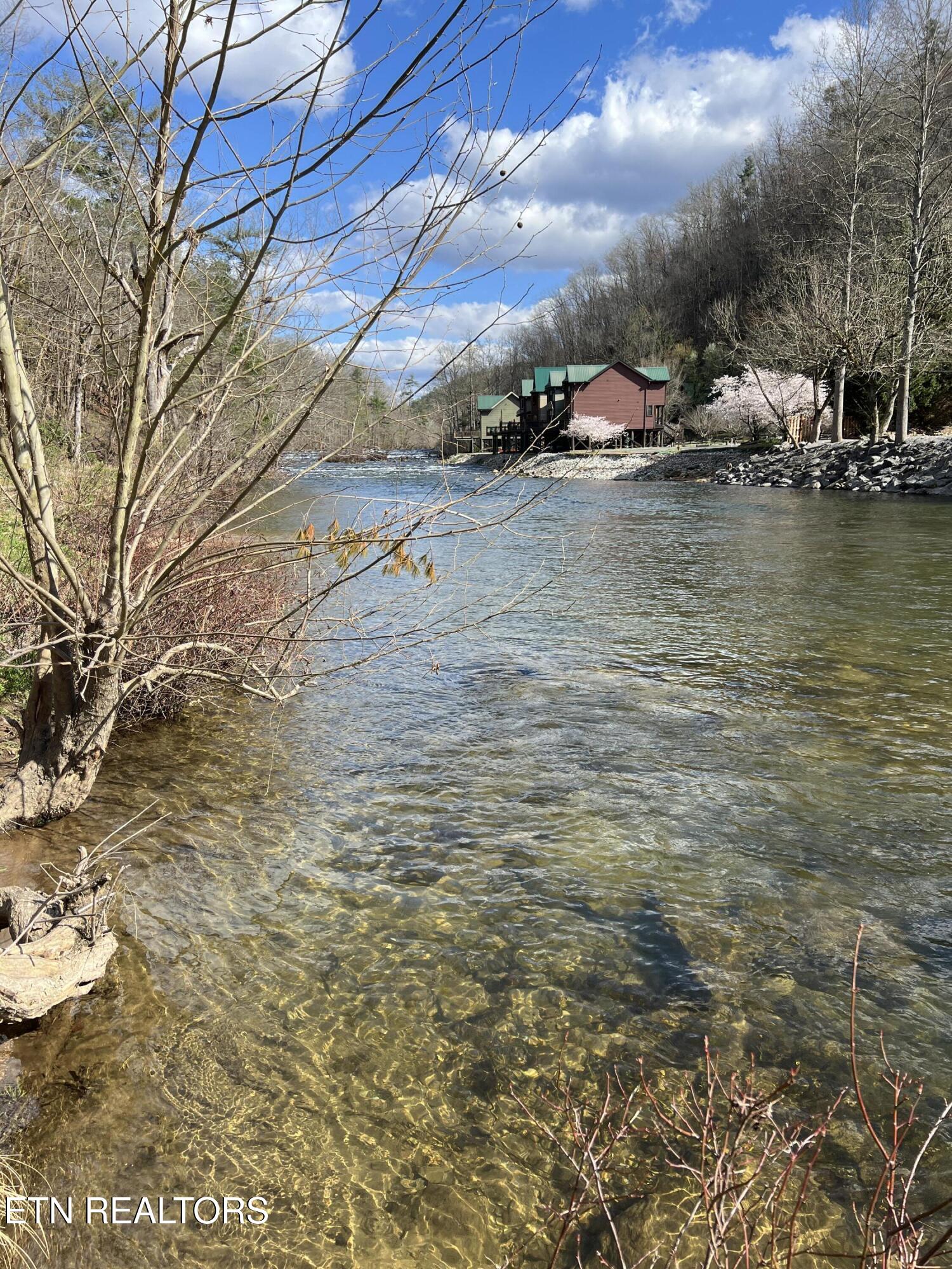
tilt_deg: -10.5
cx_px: 476
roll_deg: +1.2
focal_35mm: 26
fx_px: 953
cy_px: 634
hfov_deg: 53.1
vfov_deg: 67.3
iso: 50
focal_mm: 5.7
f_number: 1.5
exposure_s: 1/2571
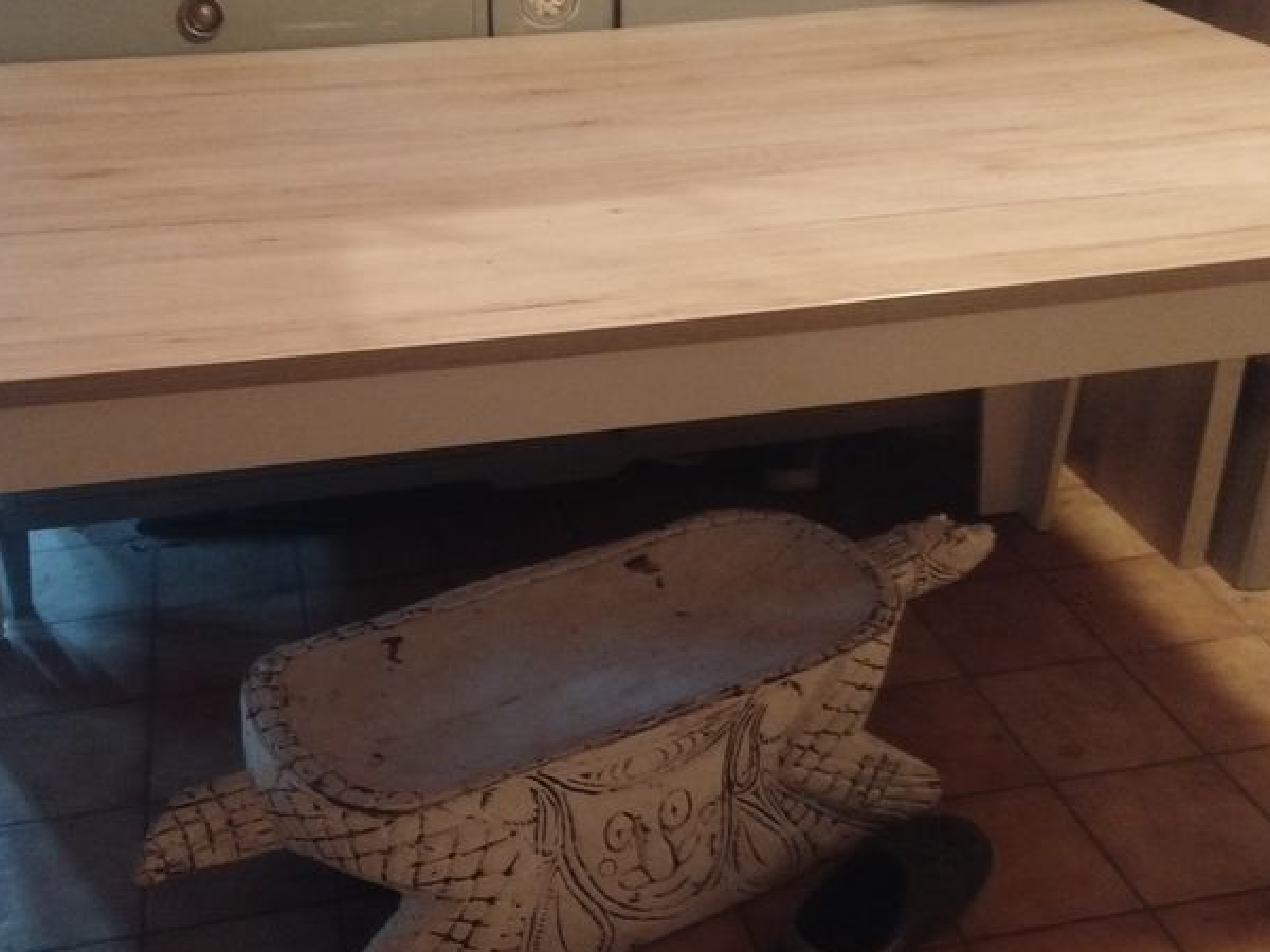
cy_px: 465
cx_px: 542
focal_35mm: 40
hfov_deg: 46.7
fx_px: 1468
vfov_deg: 36.0
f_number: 1.7
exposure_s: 1/17
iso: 1250
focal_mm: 5.31
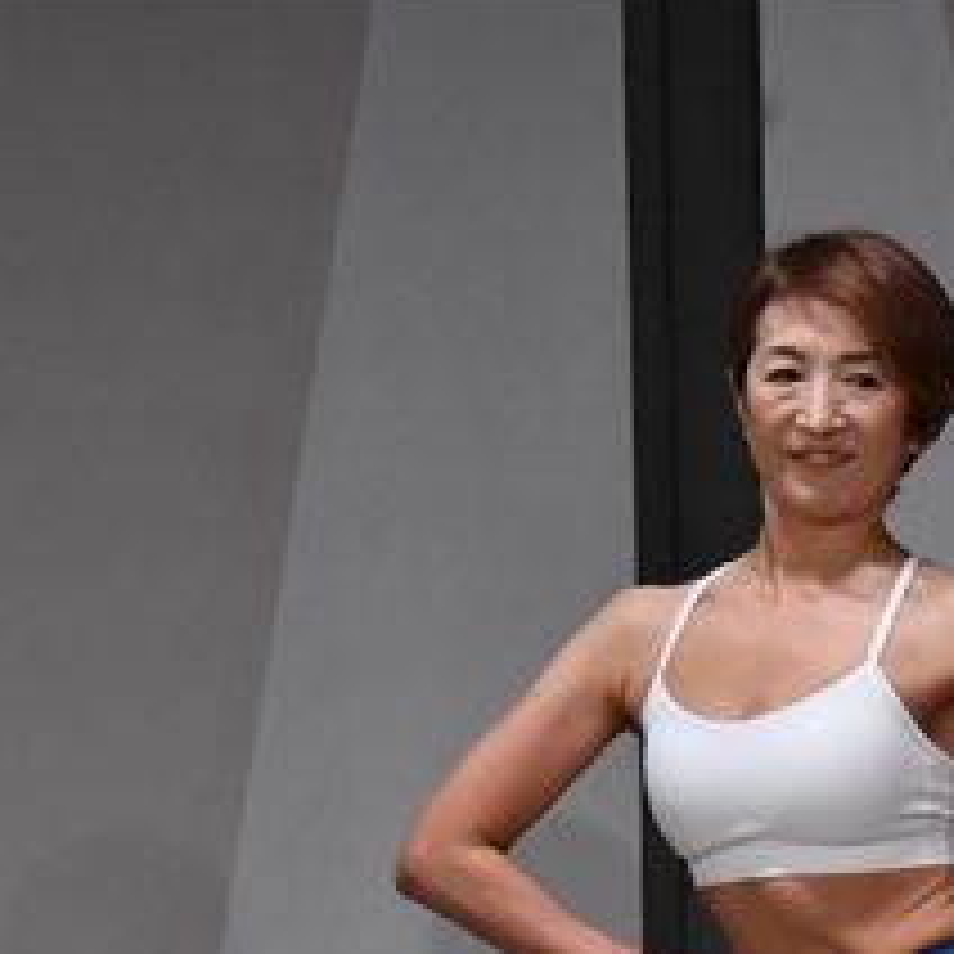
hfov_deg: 2.3
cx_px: 1636
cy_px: 1138
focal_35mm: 745
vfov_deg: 2.4
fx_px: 23229
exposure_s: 1/400
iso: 3200
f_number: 5.6
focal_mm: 160
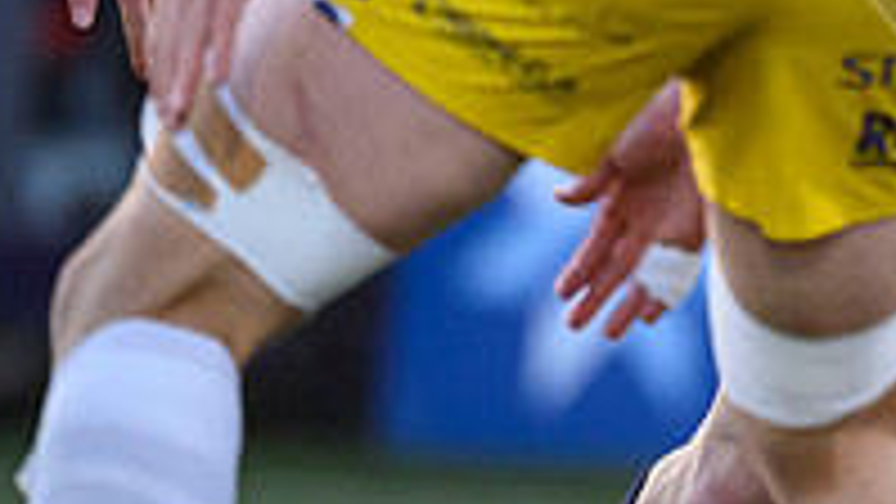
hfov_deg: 0.8
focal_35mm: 2560
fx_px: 60830
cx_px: 1554
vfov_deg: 0.5
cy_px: -73
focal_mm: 560
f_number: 4
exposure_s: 1/1250
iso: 3200
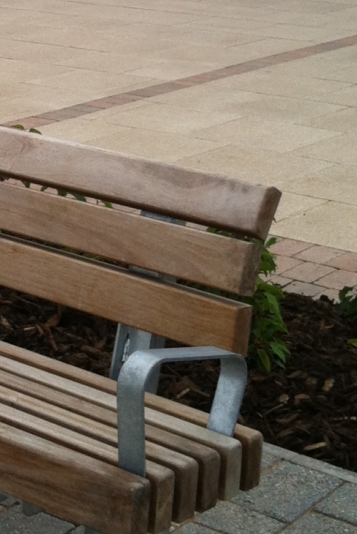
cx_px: 11
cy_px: 60
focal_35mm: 108
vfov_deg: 18.6
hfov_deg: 12.6
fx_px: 1605
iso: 80
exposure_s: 1/145
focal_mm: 3.85
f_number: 2.8
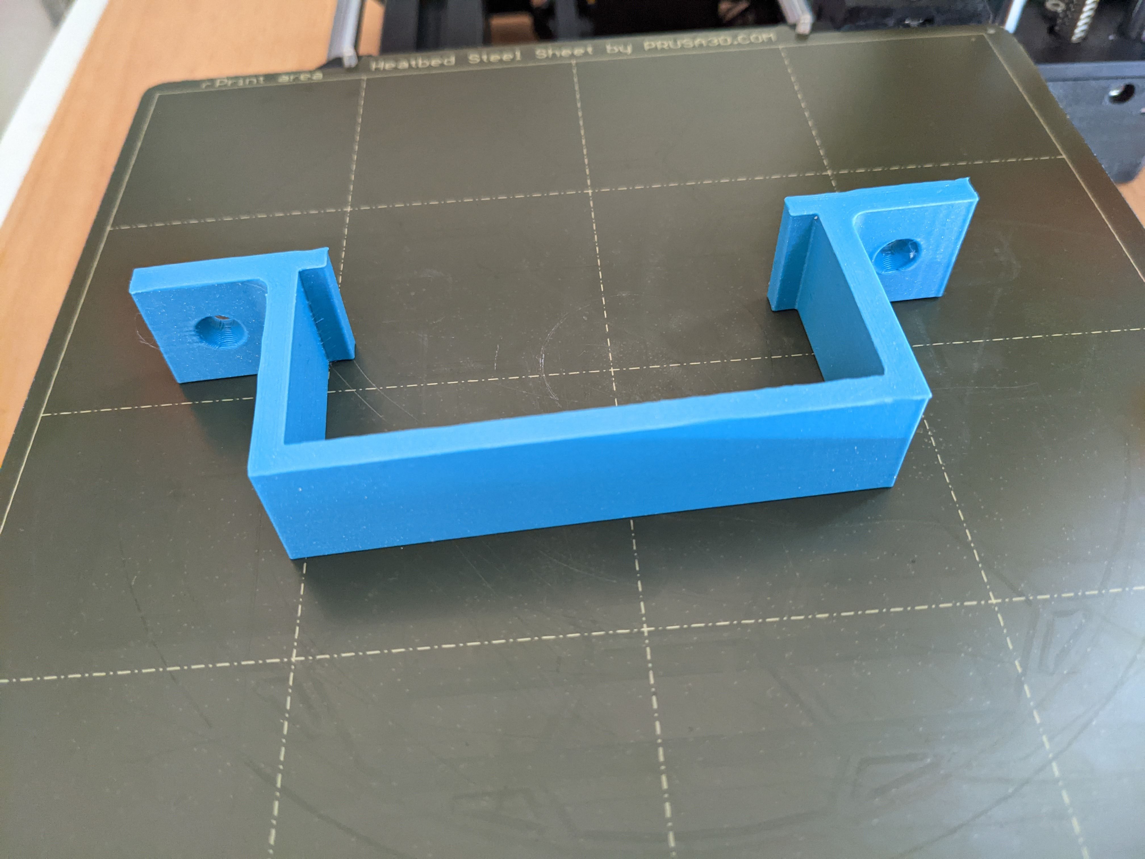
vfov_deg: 51.4
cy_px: 430
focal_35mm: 27
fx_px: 893
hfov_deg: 65.3
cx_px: 572
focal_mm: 4.38
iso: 1050
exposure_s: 1/211
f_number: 1.73
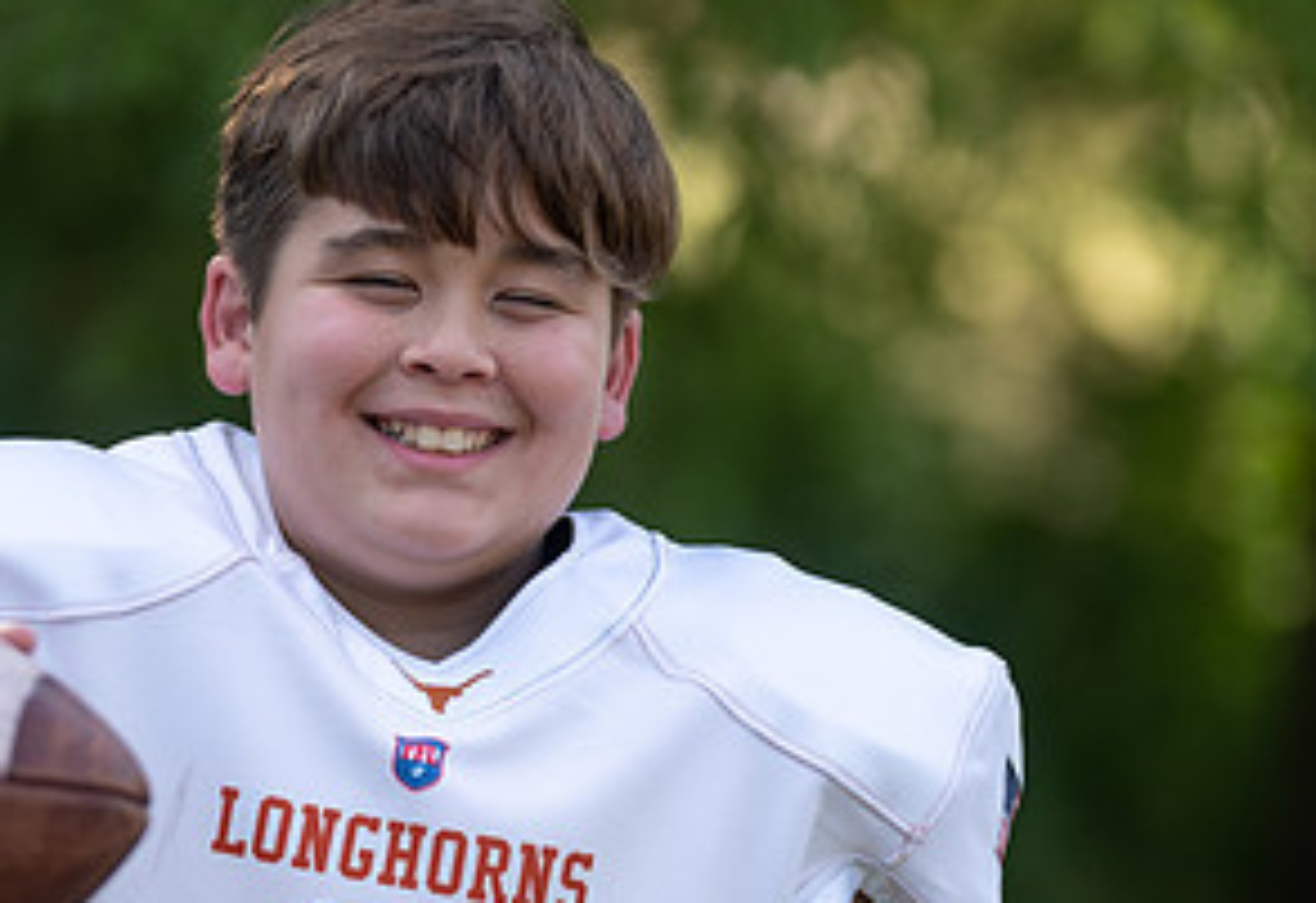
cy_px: 722
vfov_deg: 4.4
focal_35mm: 322
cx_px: 454
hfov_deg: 6.3
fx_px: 11876
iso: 100
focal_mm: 131
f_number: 2.8
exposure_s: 1/400
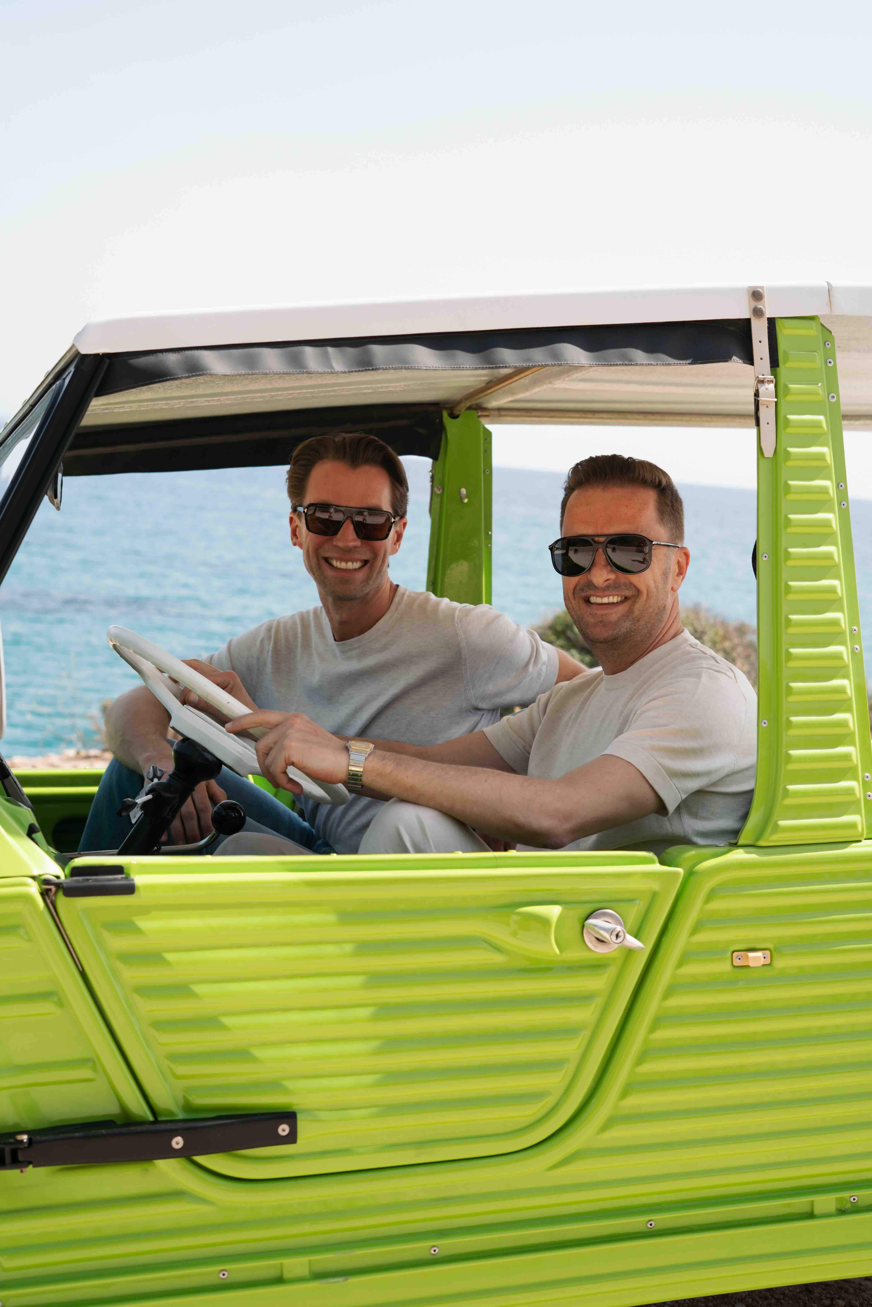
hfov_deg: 27.0
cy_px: 654
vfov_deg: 39.6
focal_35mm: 50
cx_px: 436
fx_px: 1817
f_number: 4.5
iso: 100
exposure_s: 1/400
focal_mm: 50
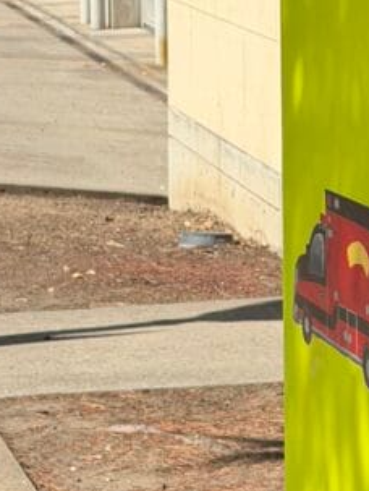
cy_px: -3
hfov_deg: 9.2
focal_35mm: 162
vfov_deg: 12.0
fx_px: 2298
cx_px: 290
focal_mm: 6.76
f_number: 1.78
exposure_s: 1/3704
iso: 64
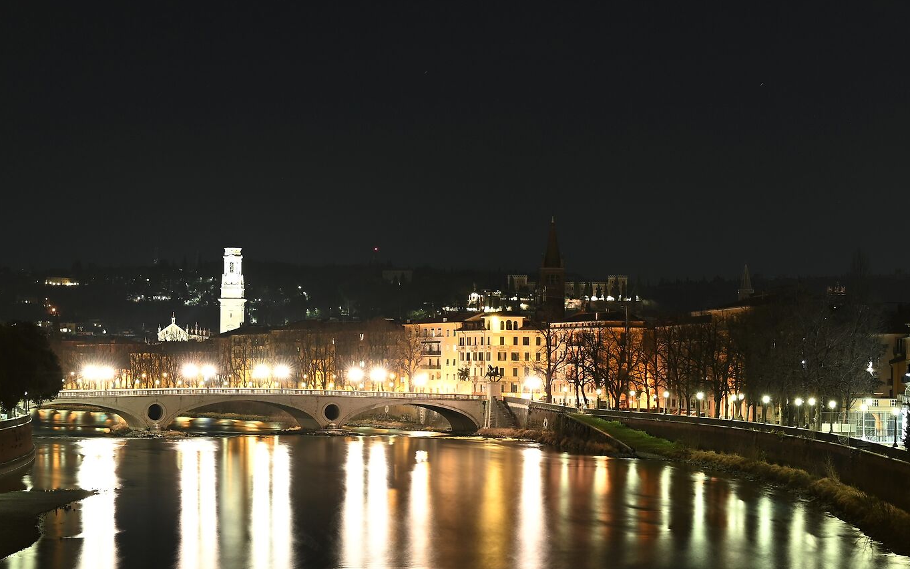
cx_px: 413
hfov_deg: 26.1
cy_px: 403
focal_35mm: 79
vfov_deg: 16.5
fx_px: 1959
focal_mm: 44
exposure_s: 25
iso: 200
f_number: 10
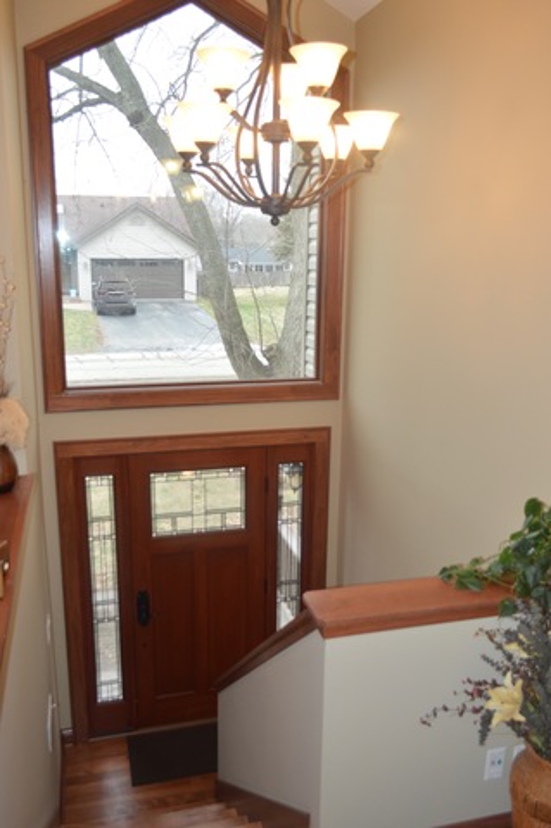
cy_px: 414
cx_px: 276
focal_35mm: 30
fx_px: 690
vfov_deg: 62.0
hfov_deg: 43.5
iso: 400
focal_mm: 20
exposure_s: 1/60
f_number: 4
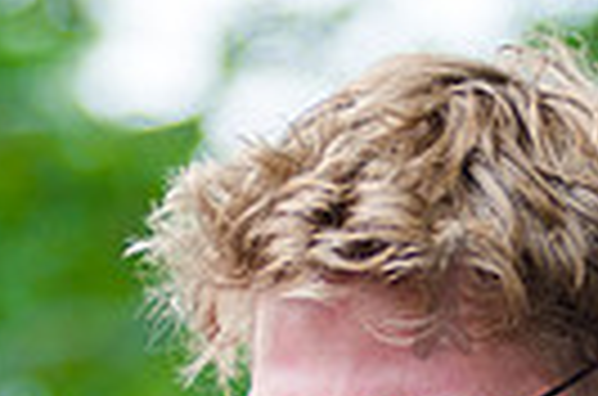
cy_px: 846
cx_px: 664
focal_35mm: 563
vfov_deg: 2.4
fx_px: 9330
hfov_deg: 3.7
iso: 200
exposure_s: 1/400
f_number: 2.8
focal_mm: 105
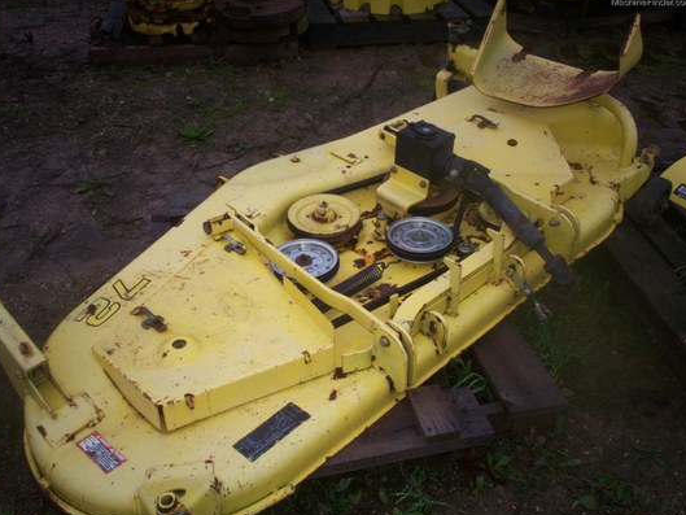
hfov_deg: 50.1
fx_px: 733
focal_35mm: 37
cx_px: 340
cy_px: 257
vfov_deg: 38.7
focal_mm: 6
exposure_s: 1/60
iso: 140
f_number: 4.5
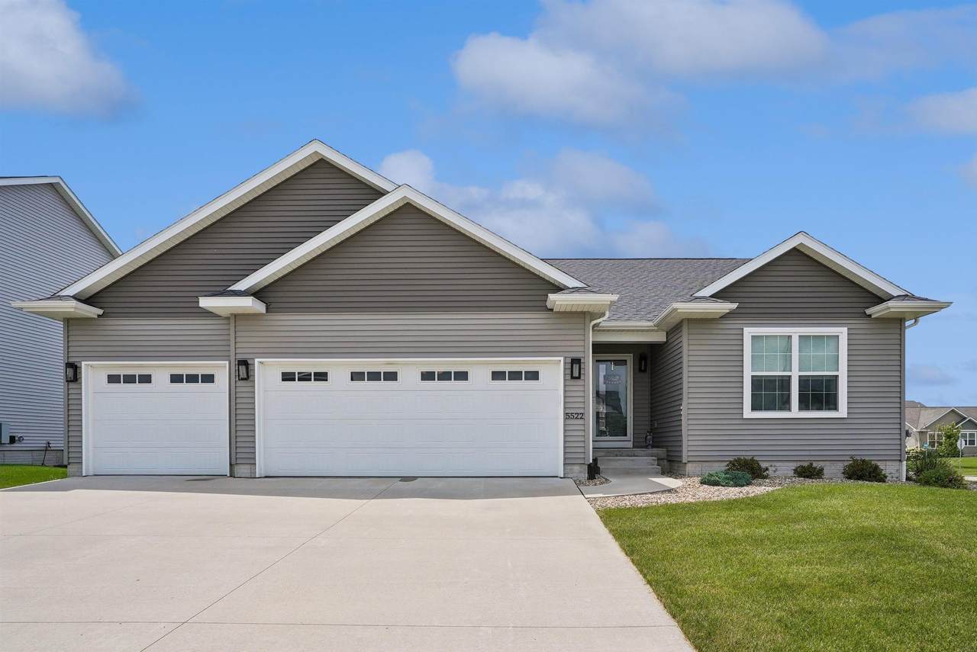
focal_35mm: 20
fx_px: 543
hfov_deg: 83.9
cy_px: 326
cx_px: 488
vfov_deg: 62.0
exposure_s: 1/1250
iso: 400
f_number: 9
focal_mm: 20
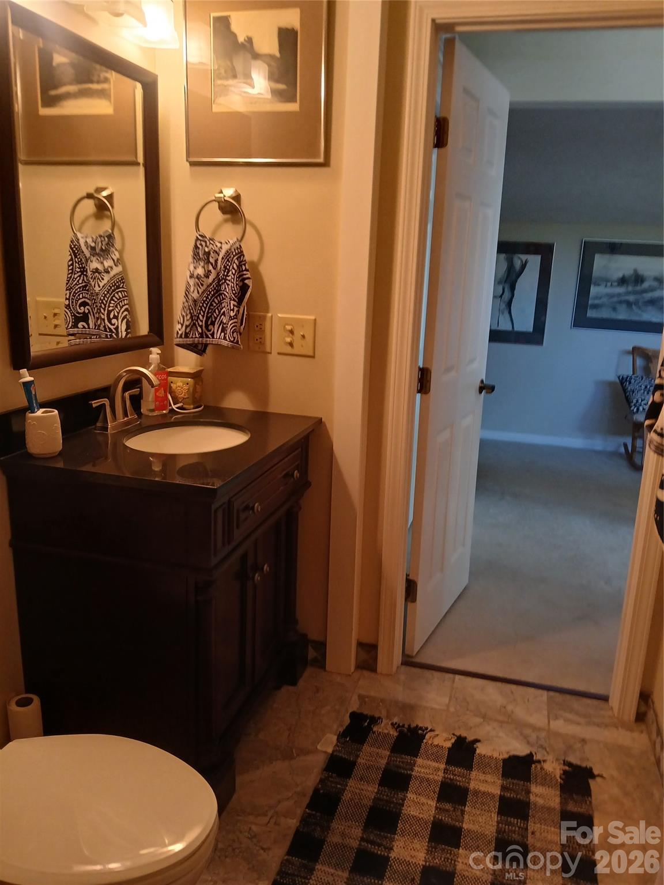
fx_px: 665
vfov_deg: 67.3
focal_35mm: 26
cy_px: 442
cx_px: 332
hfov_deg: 53.1
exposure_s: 1/40
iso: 250
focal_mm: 3.98
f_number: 1.8
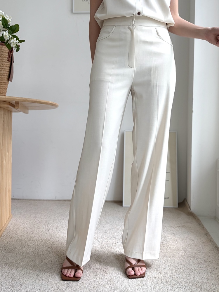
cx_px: 110
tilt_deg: -0.5
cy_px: 146
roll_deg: -1.3
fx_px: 219
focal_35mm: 26
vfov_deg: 67.3
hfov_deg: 53.1
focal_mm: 5.96
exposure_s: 1/120
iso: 64
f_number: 1.6
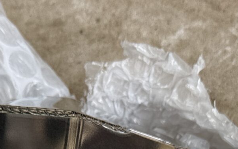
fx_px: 701
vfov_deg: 10.6
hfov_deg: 19.2
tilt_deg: -59.2
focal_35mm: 108
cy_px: 341
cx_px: 86
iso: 80
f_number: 1.78
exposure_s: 1/683
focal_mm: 6.76
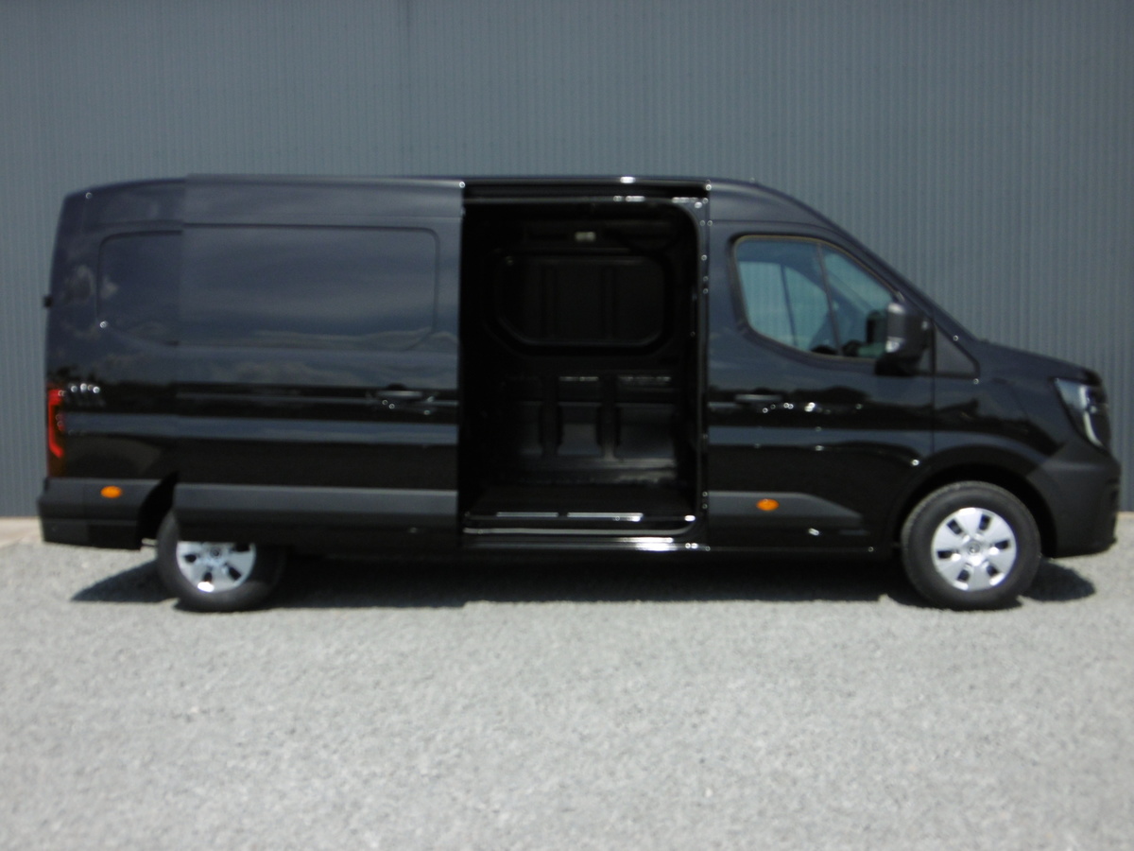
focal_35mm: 38
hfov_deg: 49.0
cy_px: 426
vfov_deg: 37.7
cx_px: 567
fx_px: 1245
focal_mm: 6.8
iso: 100
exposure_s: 1/1000
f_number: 3.7
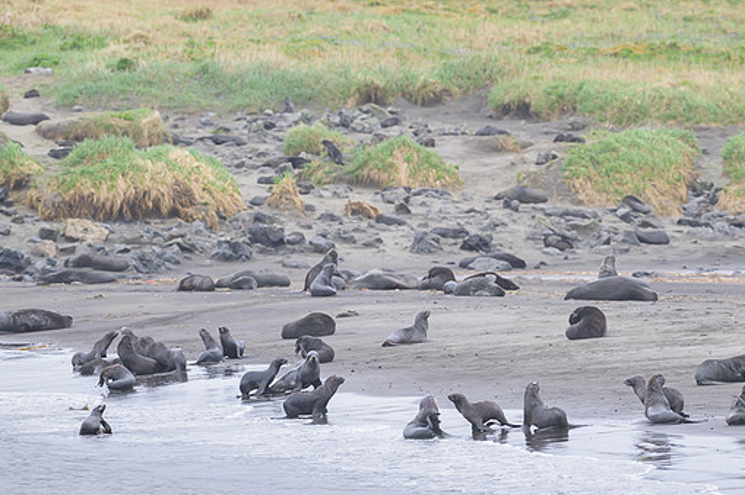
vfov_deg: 3.0
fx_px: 9407
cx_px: 419
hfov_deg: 4.5
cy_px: 266
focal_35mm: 455
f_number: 5.6
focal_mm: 400
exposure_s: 1/1000
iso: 1250
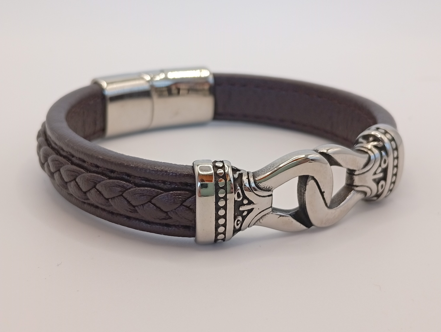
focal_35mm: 50
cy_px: 166
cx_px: 220
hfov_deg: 38.1
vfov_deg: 29.2
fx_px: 638
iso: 50
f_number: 1.8
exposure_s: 1/236
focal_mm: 3.98
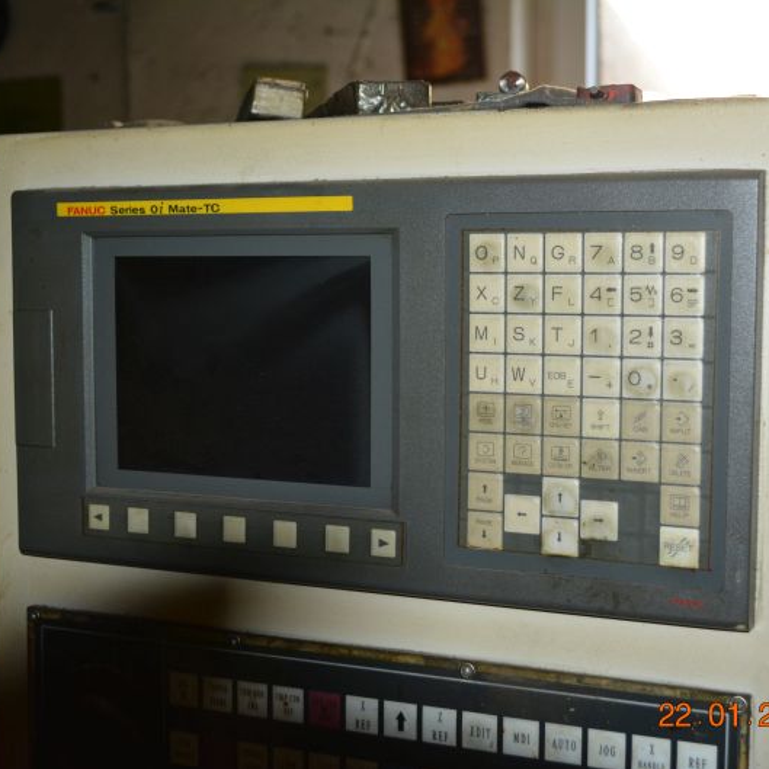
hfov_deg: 31.6
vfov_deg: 31.6
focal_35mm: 54
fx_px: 1357
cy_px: 386
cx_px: 446
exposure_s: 1/60
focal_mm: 28
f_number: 4.5
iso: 1000
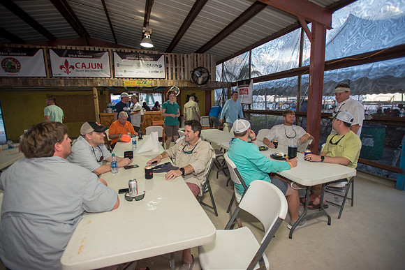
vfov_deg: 70.5
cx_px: 202
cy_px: 135
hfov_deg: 93.3
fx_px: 191
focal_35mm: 17
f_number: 2.8
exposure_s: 1/320
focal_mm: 17
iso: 250
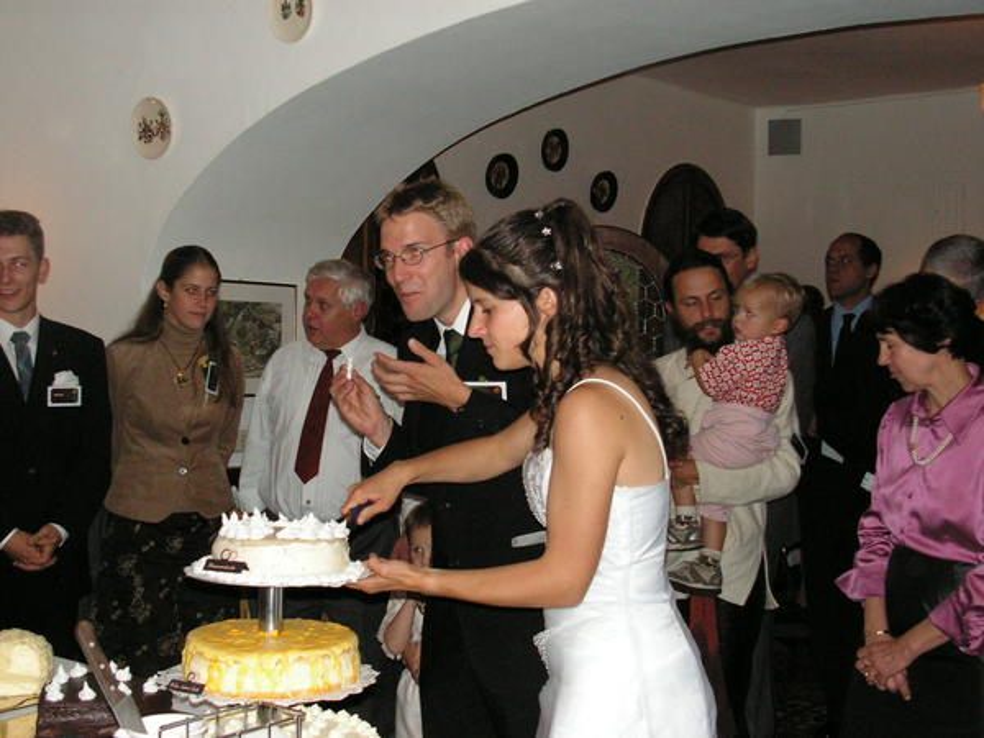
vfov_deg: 29.1
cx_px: 492
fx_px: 1421
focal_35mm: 50
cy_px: 369
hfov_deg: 38.2
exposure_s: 1/40
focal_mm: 8.4
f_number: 3.2
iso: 160
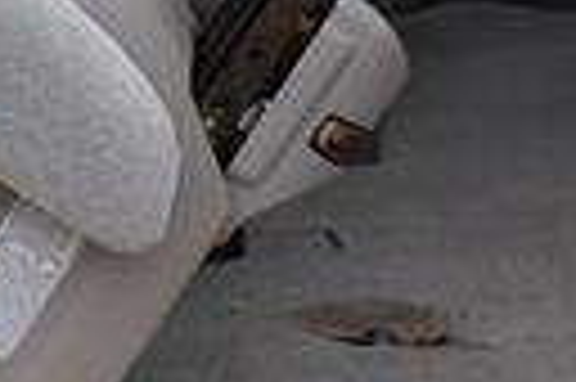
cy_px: -162
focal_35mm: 135
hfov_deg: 15.0
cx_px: 14
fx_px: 2157
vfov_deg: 9.9
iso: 400
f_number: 9
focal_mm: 18
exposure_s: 1/125
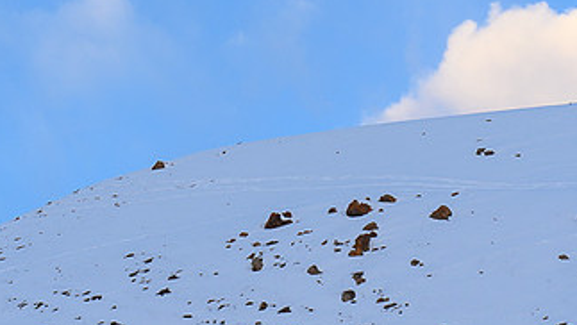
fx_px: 1668
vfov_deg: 11.1
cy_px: 71
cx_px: 223
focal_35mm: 109
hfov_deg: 19.6
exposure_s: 1/100
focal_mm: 58
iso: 250
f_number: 9
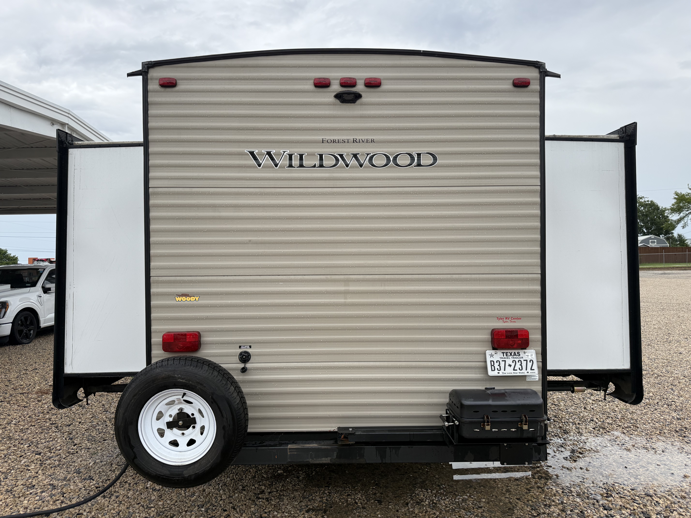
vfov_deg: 56.8
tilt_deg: +0.1
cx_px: 346
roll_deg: +0.6
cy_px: 259
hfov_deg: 71.6
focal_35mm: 24
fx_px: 479
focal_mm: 6.76
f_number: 1.78
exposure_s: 1/1271
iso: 100
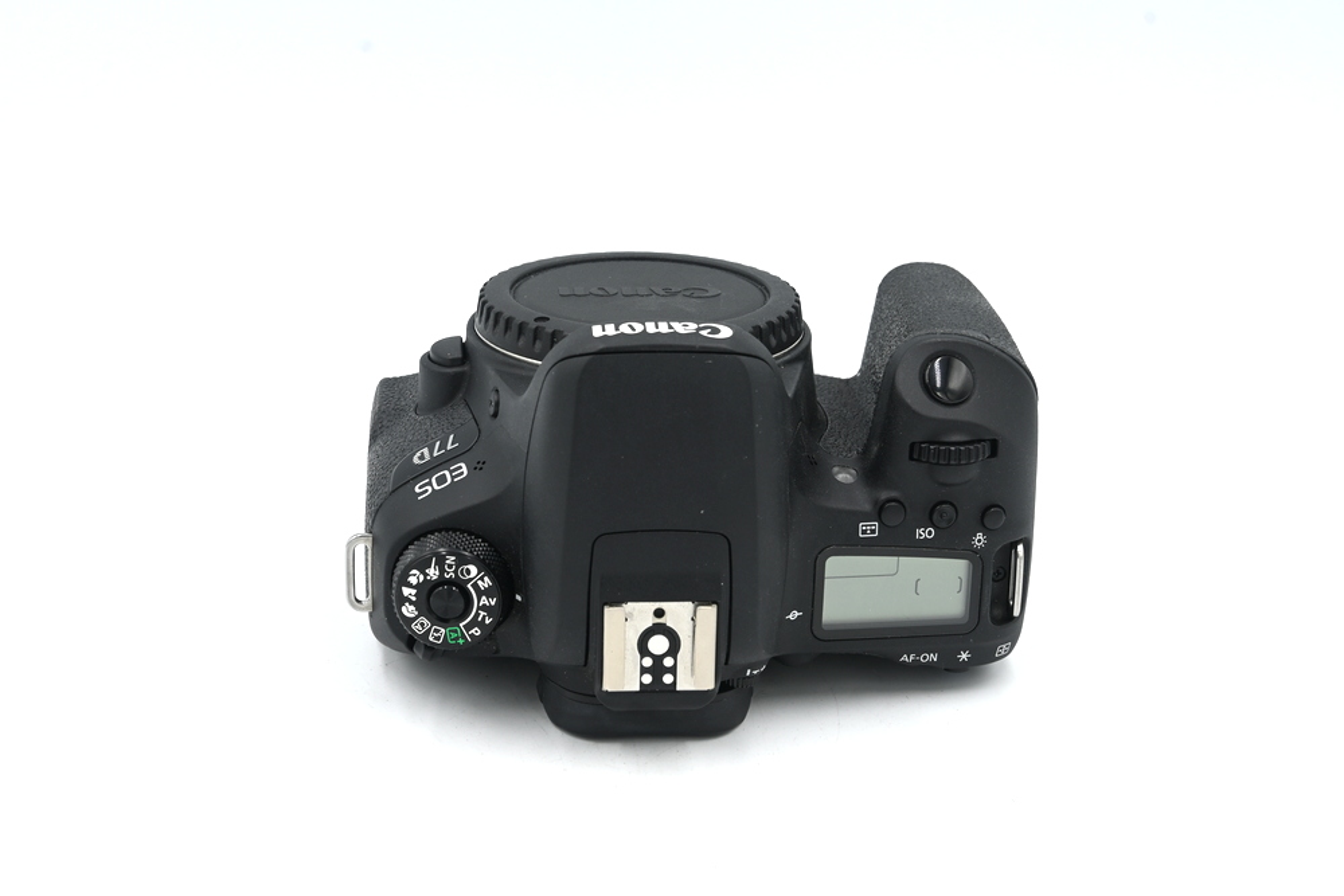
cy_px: 448
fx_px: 2800
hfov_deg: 27.0
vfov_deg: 18.2
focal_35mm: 75
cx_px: 672
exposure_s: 1/80
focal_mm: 50
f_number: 10
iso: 200
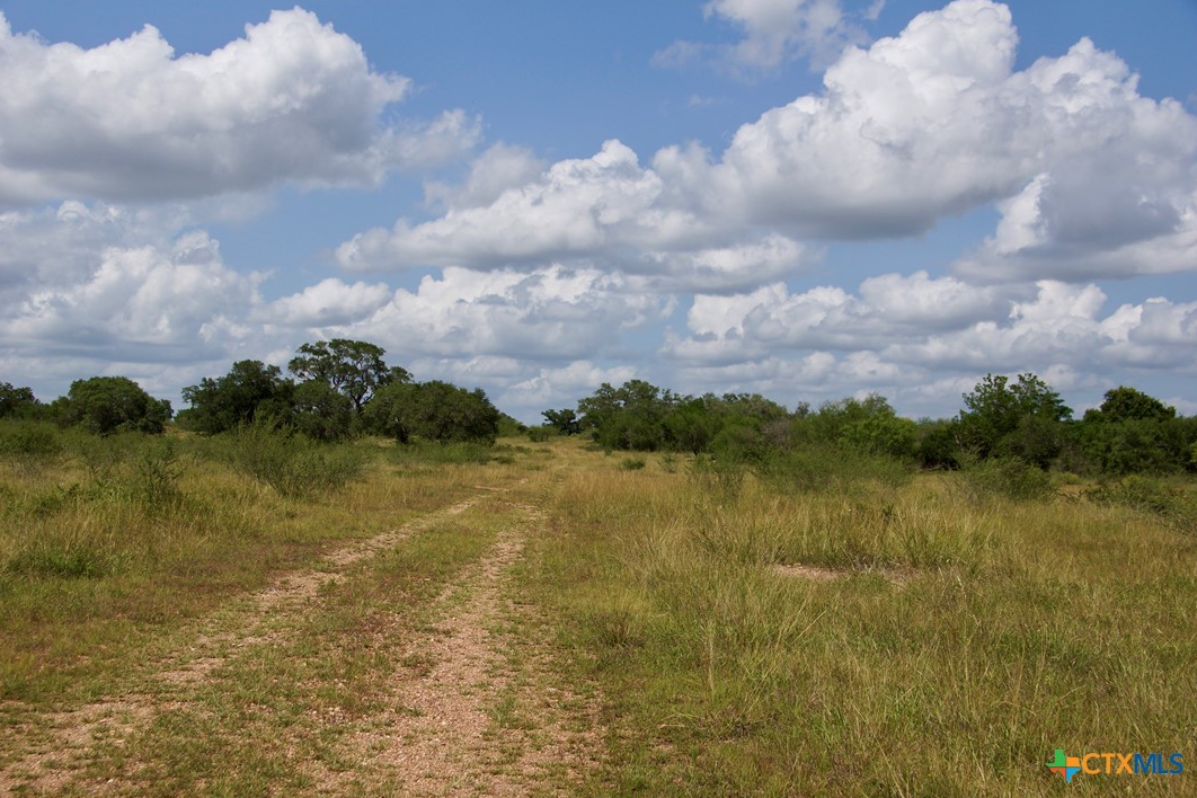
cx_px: 598
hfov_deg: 42.7
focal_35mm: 46
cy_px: 397
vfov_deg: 29.2
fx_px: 1529
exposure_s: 1/800
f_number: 8
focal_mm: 30
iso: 100
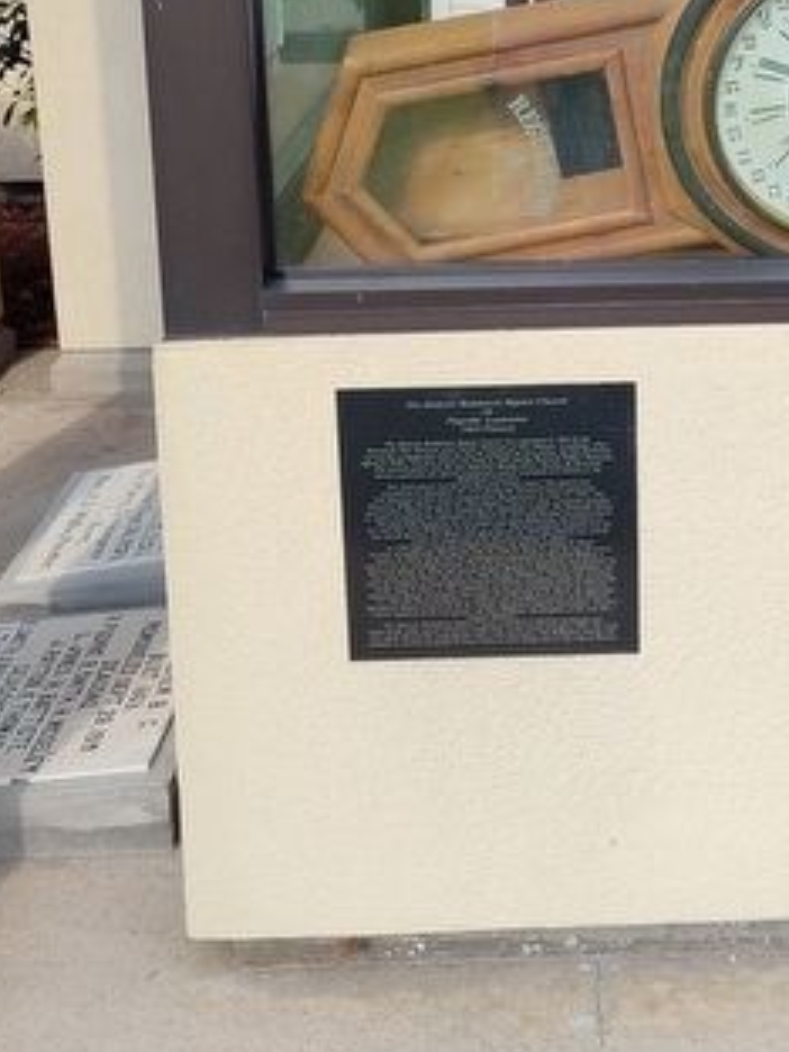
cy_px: 202
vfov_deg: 31.8
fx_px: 1793
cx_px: 668
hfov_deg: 24.3
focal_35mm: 59
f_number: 1.8
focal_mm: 5.56
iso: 100
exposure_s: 1/753
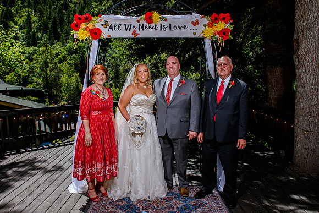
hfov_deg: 66.2
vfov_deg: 47.0
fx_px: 245
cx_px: 152
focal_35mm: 28
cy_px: 106
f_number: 8
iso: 160
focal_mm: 24
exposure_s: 1/400
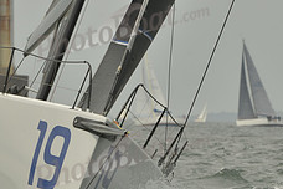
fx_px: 6996
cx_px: -29
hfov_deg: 2.3
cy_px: 111
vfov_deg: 1.5
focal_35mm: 890
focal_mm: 350
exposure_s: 1/1000
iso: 280
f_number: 9
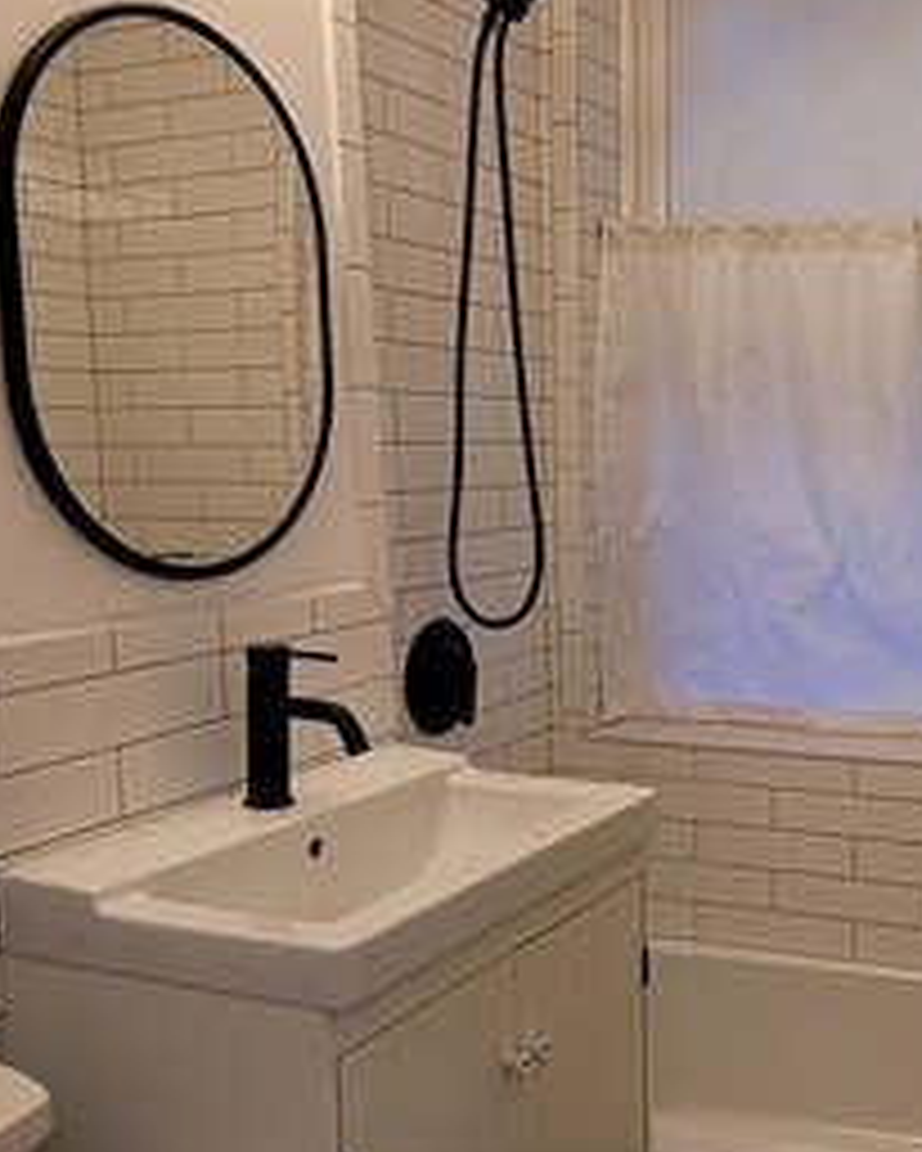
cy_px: 598
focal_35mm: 38
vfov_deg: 47.9
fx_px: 1295
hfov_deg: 36.6
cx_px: 841
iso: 160
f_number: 2.2
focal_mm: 2.2
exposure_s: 1/59
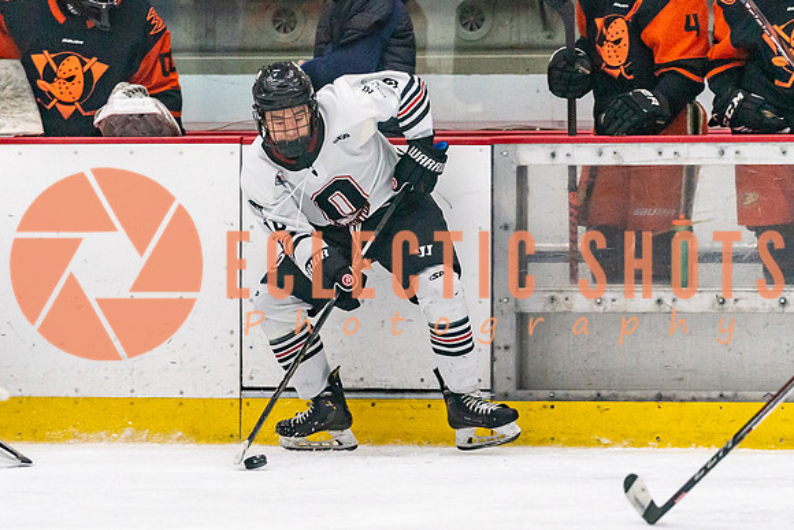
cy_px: 357
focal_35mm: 411
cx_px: 331
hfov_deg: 5.0
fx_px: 9072
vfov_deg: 3.3
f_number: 2.8
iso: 3200
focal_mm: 200
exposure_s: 1/1250
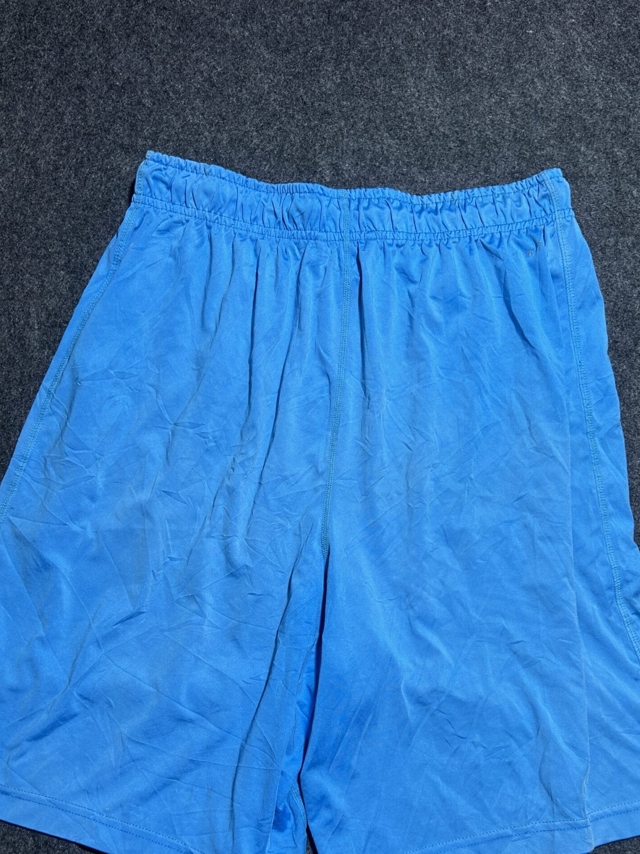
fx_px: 863
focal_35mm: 35
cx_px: 303
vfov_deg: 52.0
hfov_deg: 40.7
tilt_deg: -52.3
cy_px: 544
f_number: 1.5
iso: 64
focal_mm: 5.7
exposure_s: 1/100
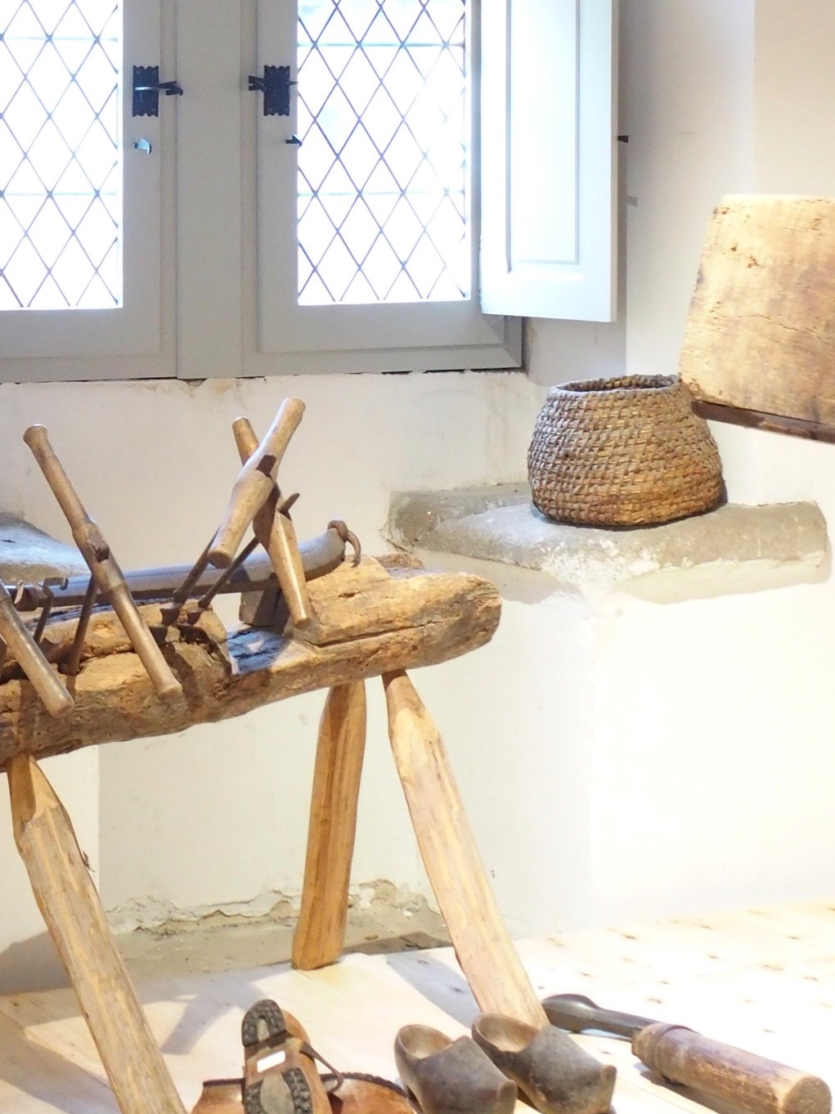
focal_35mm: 94
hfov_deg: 15.5
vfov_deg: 20.7
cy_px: 296
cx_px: 79
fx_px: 3024
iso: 800
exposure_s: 1/30
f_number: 2.8
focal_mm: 10.8
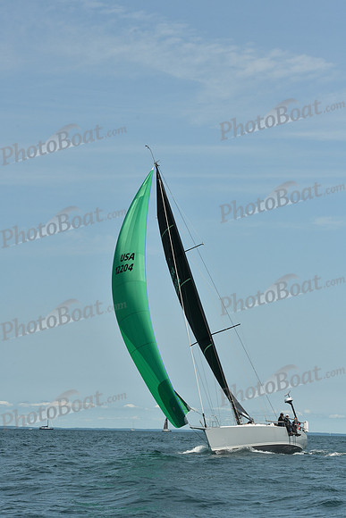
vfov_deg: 22.1
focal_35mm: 92
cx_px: 173
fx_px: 1325
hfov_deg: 14.9
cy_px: 259
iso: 320
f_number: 11
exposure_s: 1/1000
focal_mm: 92
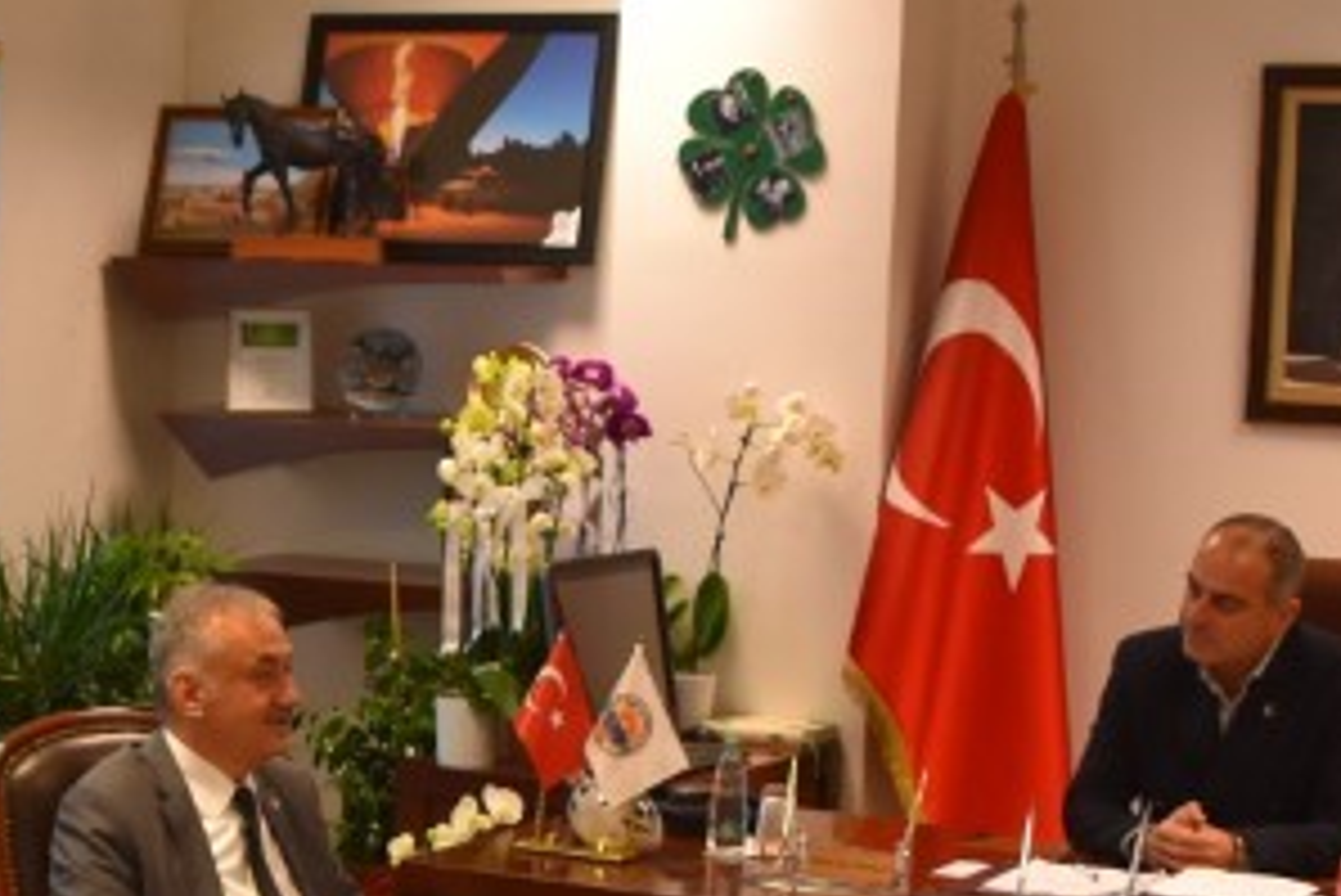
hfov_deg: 22.8
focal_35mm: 87
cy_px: 743
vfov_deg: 15.6
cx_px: 148
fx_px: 3242
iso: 800
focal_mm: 18
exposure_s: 1/80
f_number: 4.5
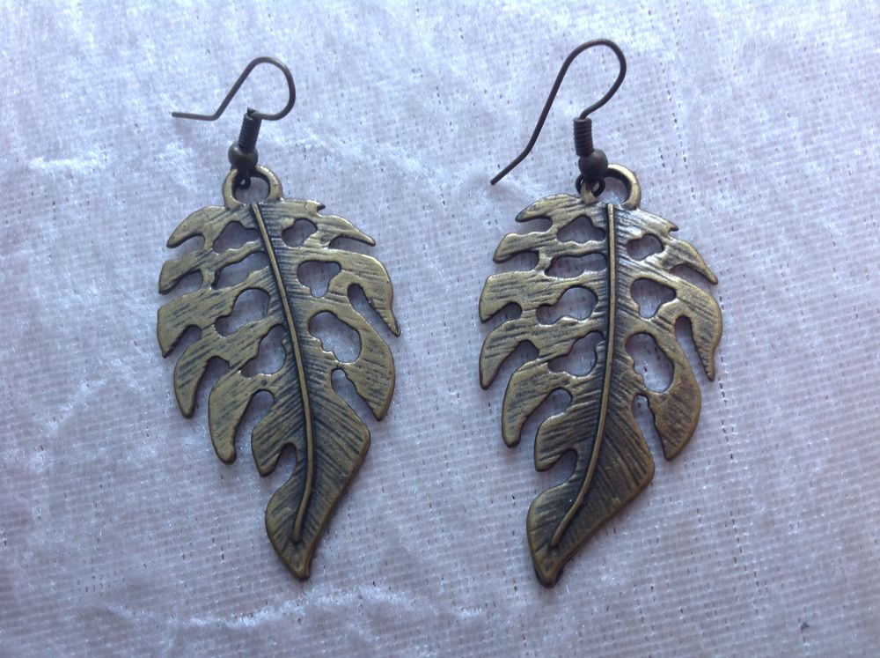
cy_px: 329
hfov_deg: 52.7
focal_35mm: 35
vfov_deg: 40.6
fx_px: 888
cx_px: 440
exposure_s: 1/17
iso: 50
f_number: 2.4
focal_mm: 4.28
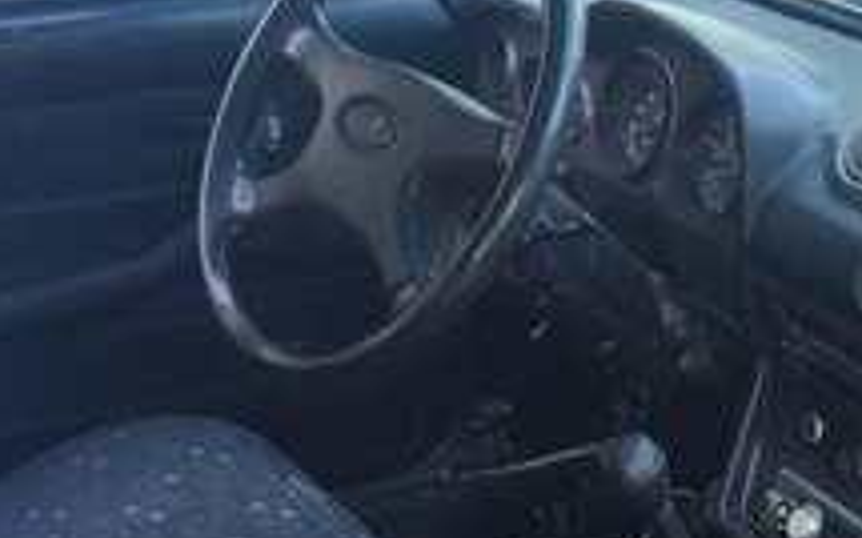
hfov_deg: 28.5
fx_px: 1667
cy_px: 887
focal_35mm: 71
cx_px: 662
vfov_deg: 16.2
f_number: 2.2
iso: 80
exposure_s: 1/33
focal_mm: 4.15
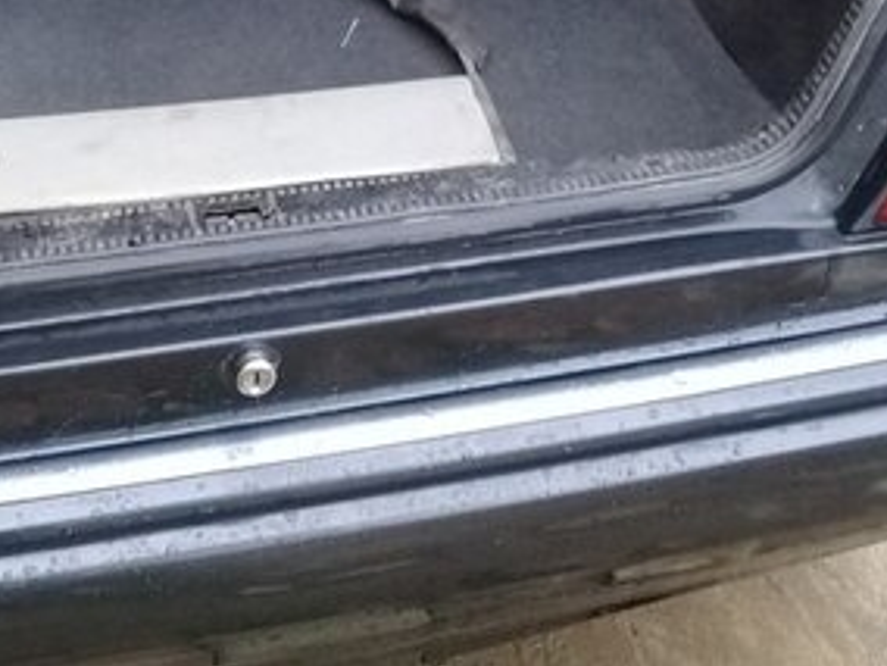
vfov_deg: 19.4
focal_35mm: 72
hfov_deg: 27.0
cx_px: 419
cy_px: -105
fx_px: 1845
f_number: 2.2
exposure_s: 1/40
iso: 160
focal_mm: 3.3
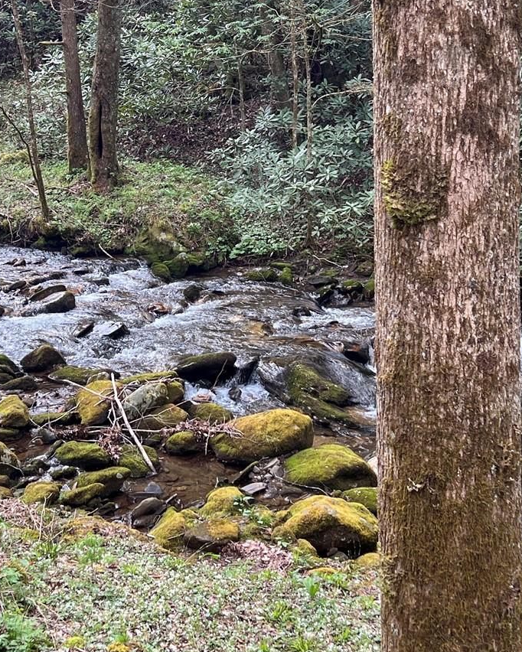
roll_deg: +2.6
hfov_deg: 24.9
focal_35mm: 61
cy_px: 302
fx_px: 1178
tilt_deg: -15.0
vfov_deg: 30.9
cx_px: 172
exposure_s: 1/466
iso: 50
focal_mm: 5.7
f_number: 1.5
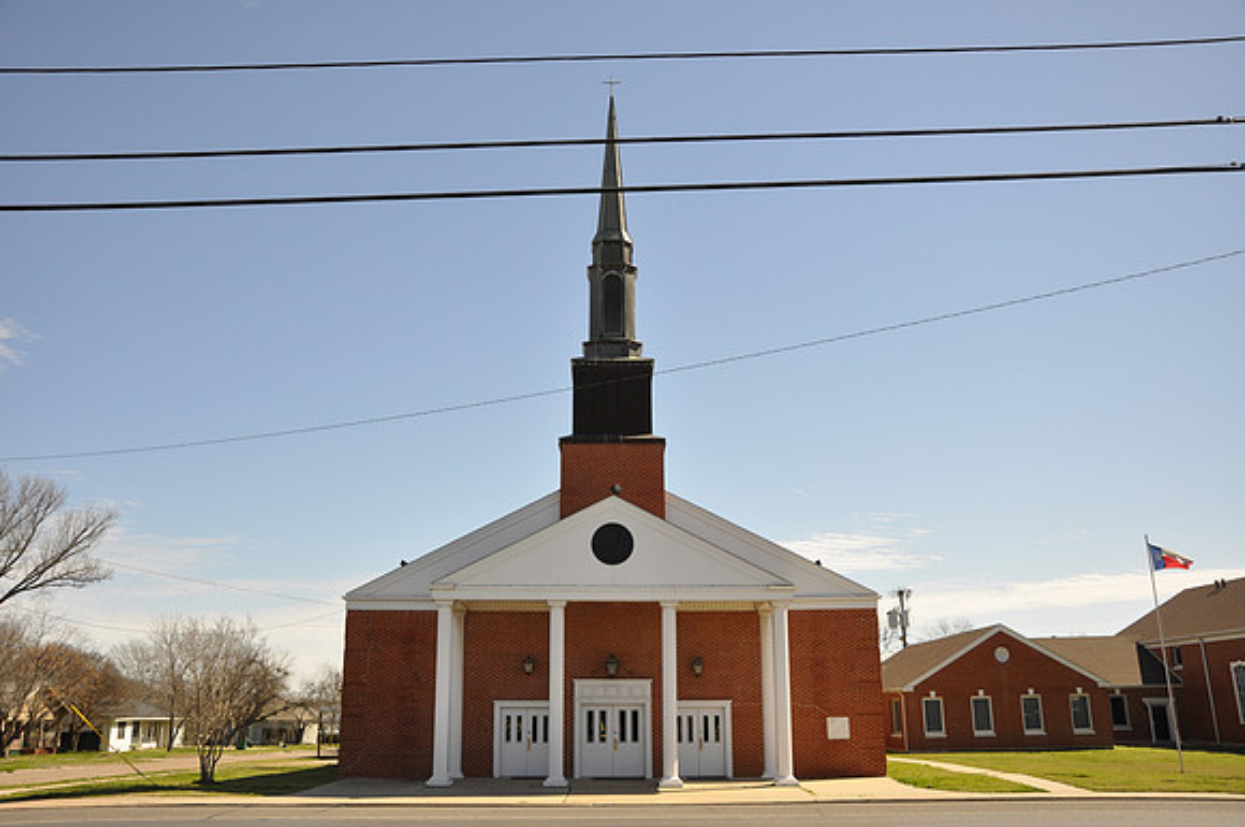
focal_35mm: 32
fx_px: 1088
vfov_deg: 41.6
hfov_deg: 59.6
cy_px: 414
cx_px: 622
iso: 200
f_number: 7.1
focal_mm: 21
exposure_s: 1/200
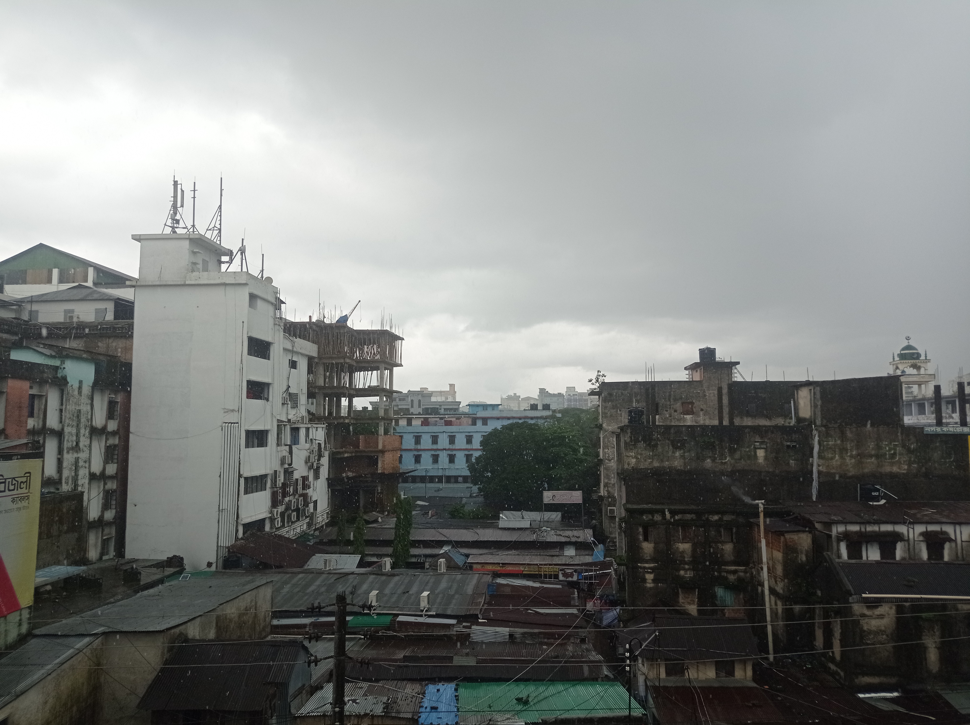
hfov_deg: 63.5
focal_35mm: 28
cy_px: 362
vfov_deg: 49.7
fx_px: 784
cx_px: 485
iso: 101
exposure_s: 1/1065
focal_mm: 4.74
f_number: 1.79
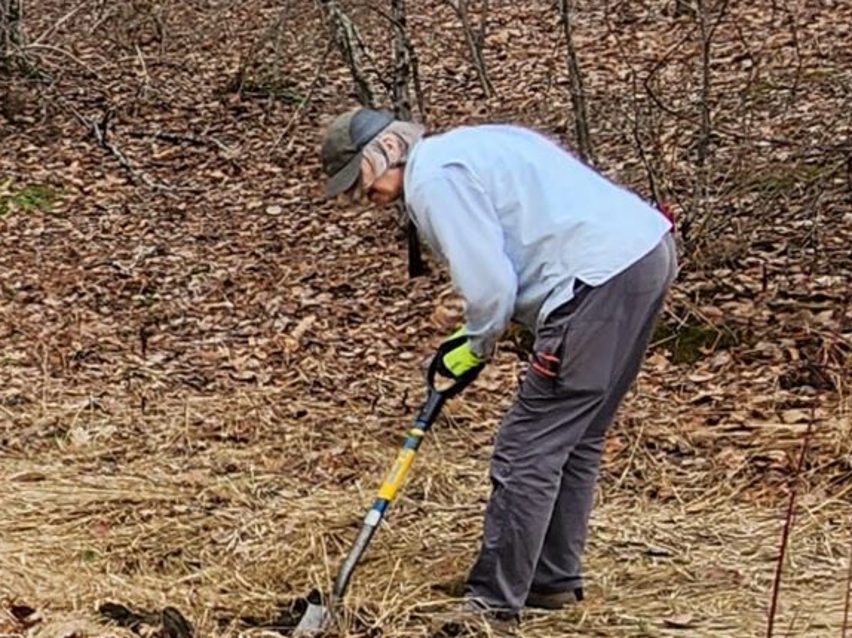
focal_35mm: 68
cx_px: -619
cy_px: 663
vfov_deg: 20.8
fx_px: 1673
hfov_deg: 21.0
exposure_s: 1/541
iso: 50
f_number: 2.2
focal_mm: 2.2
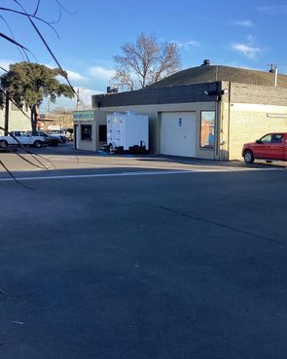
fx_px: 436
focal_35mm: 41
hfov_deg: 35.5
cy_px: 178
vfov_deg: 44.8
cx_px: 221
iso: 25
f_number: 2.4
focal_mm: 3.3
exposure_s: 1/608
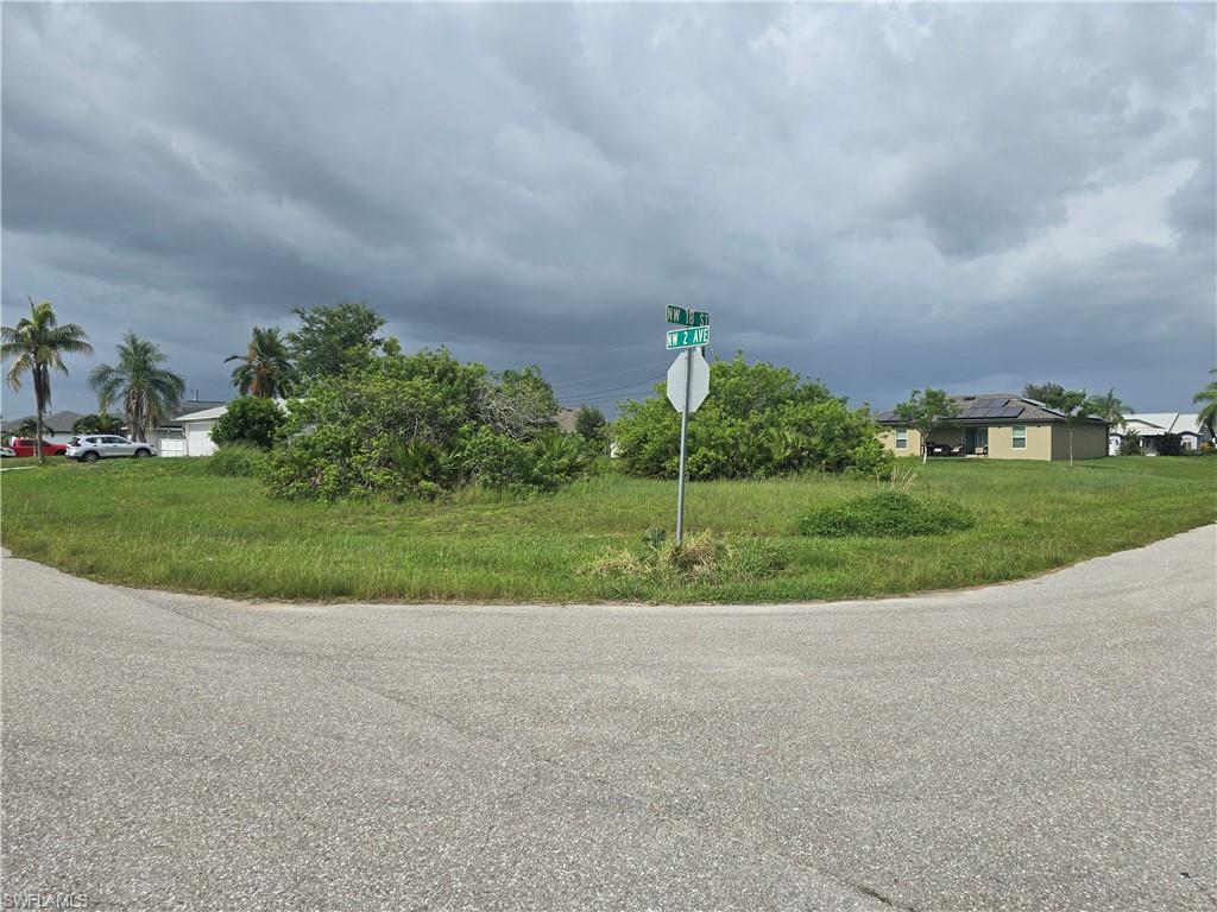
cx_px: 608
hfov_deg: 73.9
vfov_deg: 58.9
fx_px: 809
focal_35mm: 23
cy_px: 456
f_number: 1.7
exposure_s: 1/1425
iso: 12
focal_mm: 6.3
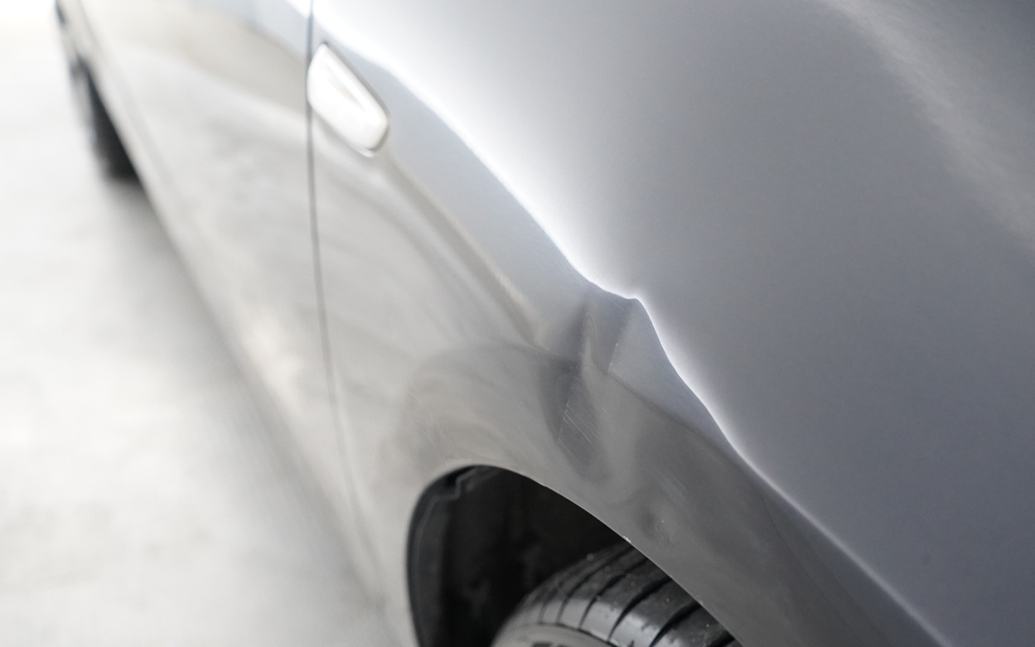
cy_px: 399
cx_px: 592
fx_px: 1044
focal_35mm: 37
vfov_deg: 34.3
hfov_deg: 52.6
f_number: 4.5
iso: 5000
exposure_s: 1/60
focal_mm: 28
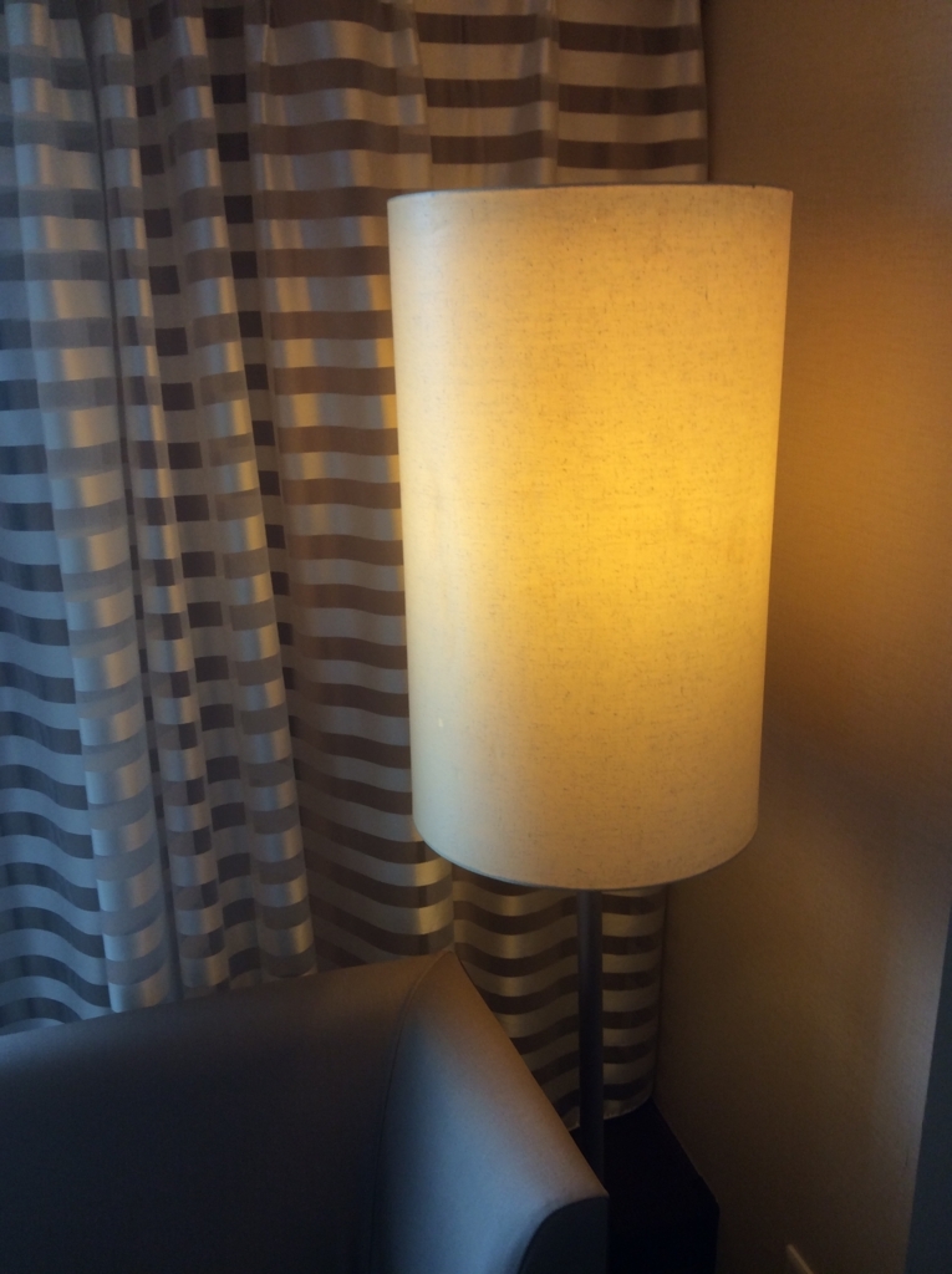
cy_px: 637
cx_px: 476
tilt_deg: -17.7
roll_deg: -1.4
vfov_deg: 56.9
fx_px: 1176
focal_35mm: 32
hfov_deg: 44.1
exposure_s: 1/40
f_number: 2.4
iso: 32
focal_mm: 3.3
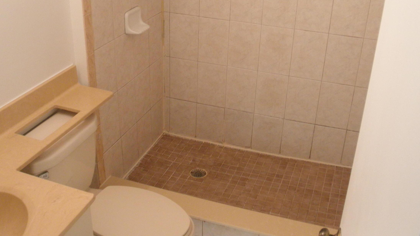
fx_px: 445
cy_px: 131
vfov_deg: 29.7
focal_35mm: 40
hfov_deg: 50.5
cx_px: 205
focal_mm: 5
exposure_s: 1/30
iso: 200
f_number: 3
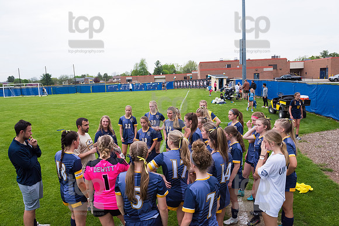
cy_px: 113
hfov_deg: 69.4
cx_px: 170
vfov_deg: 49.6
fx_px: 245
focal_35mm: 26
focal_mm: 26
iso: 1600
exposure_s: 1/640
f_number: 7.1
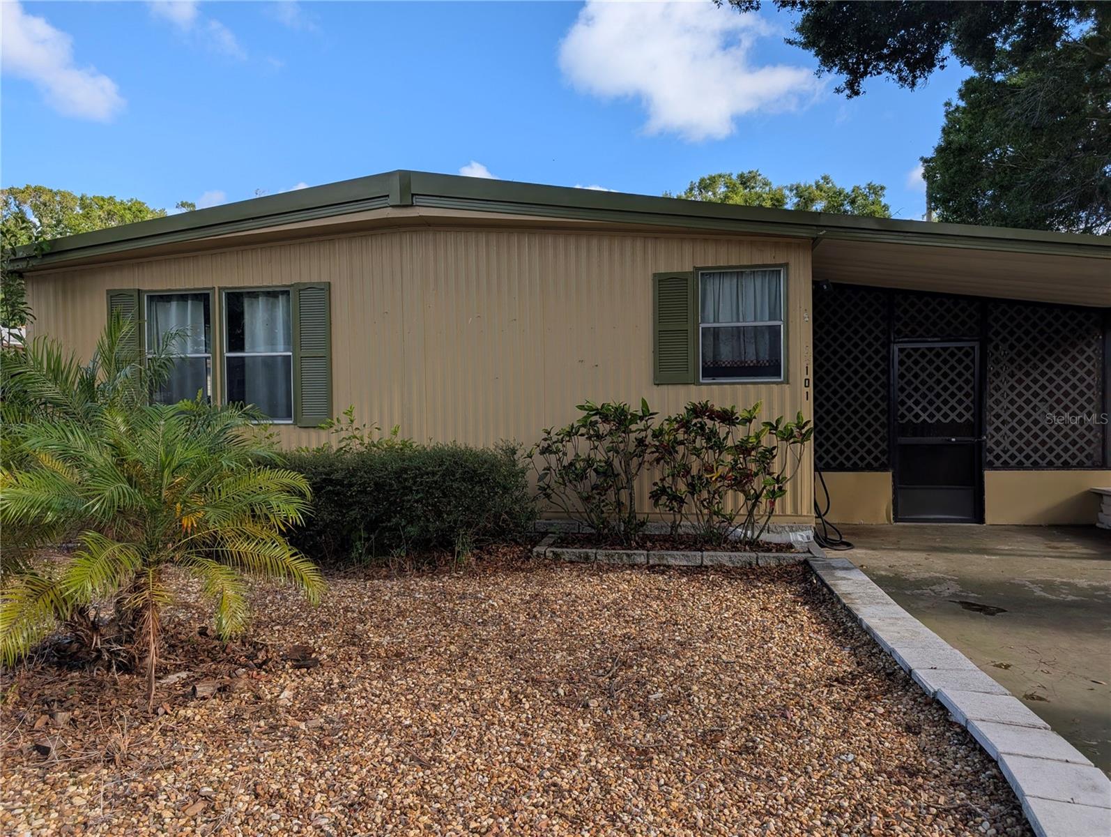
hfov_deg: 71.5
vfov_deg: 56.9
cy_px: 418
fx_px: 771
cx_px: 556
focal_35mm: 24
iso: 20
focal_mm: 6.9
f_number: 1.68
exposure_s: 1/640
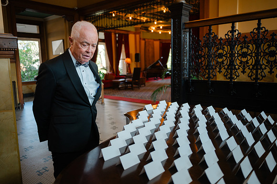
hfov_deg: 65.5
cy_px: 92
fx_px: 215
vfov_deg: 46.4
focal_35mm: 28
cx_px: 138
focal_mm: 28
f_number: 2.8
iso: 200
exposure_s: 1/125
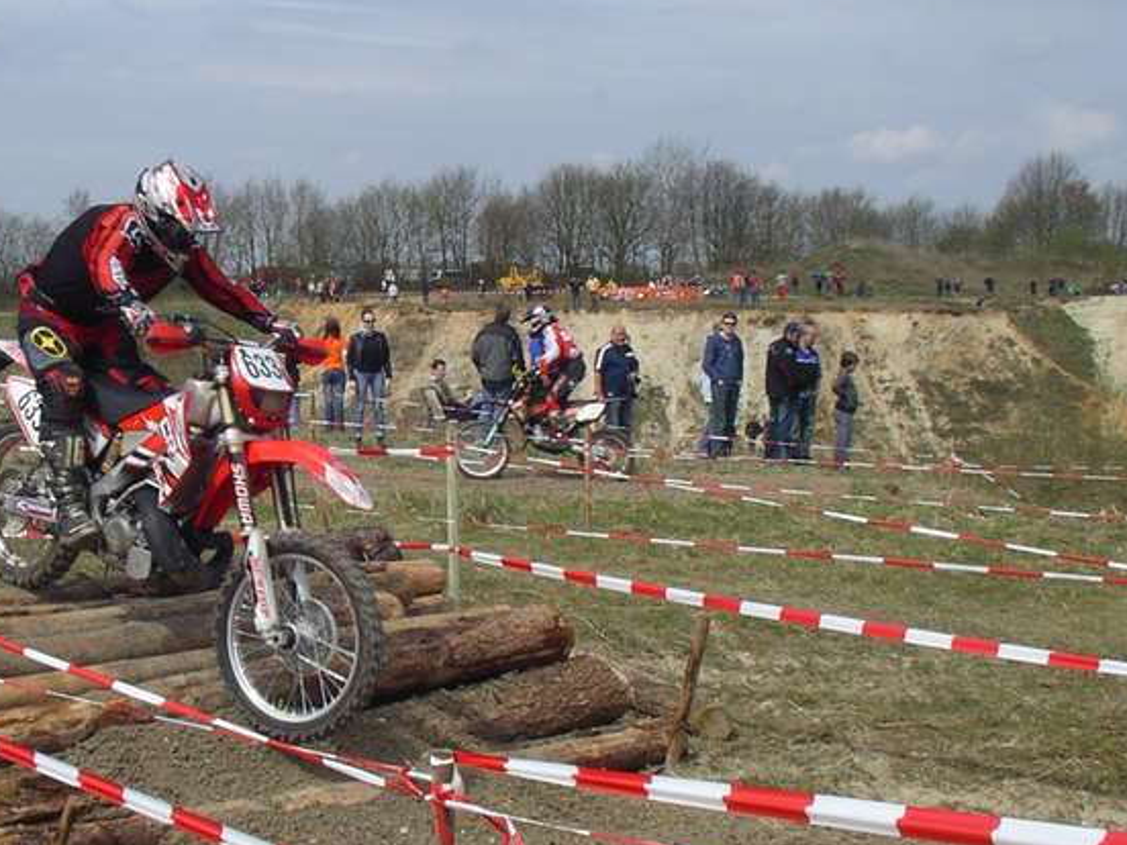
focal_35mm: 67
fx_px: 2181
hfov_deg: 28.8
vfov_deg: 21.9
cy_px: 488
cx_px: 404
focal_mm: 5.7
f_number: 6.9
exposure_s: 1/250
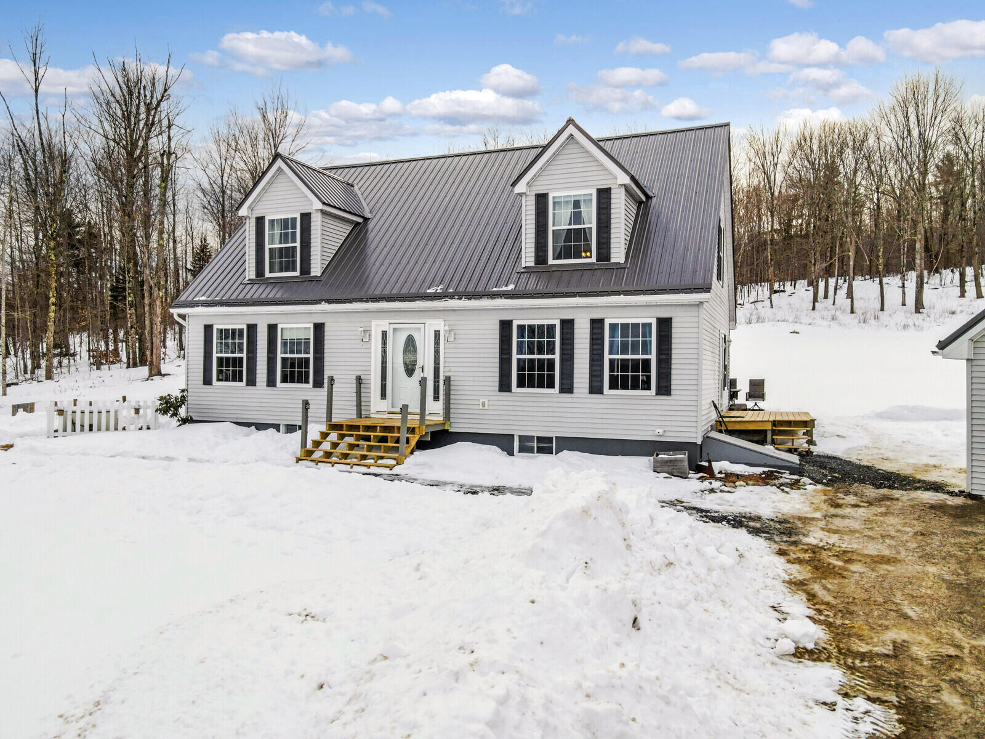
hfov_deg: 71.6
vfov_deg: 56.8
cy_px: 370
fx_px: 683
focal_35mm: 24
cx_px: 492
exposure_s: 1/640
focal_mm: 4.5
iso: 200
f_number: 2.8
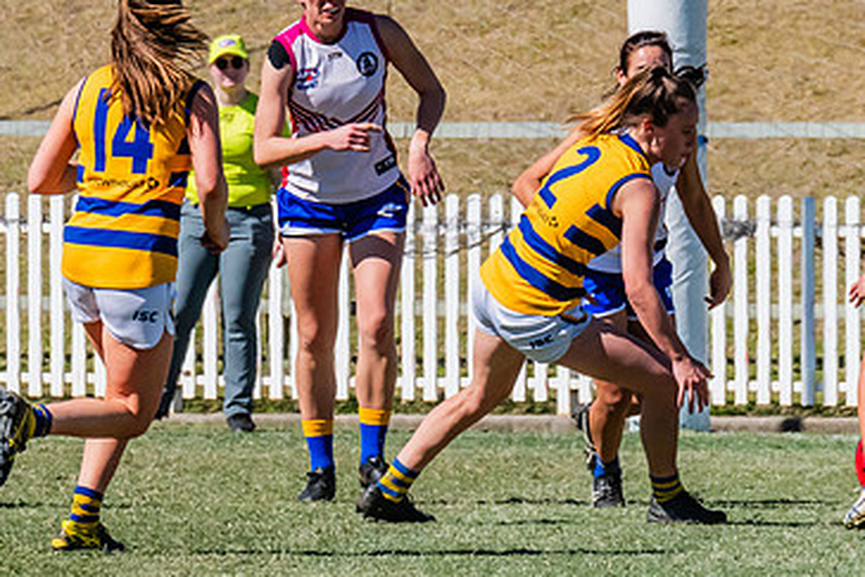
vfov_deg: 1.4
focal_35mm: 979
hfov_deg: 2.1
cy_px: 208
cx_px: 778
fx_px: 23531
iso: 800
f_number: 14
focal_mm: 330
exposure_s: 1/1600
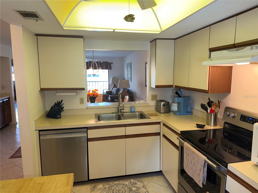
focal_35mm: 24
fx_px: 179
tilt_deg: -7.8
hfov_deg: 71.6
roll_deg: +0.3
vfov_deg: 56.8
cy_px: 96
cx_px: 129
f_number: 1.78
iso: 100
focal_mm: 6.76
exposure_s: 1/48
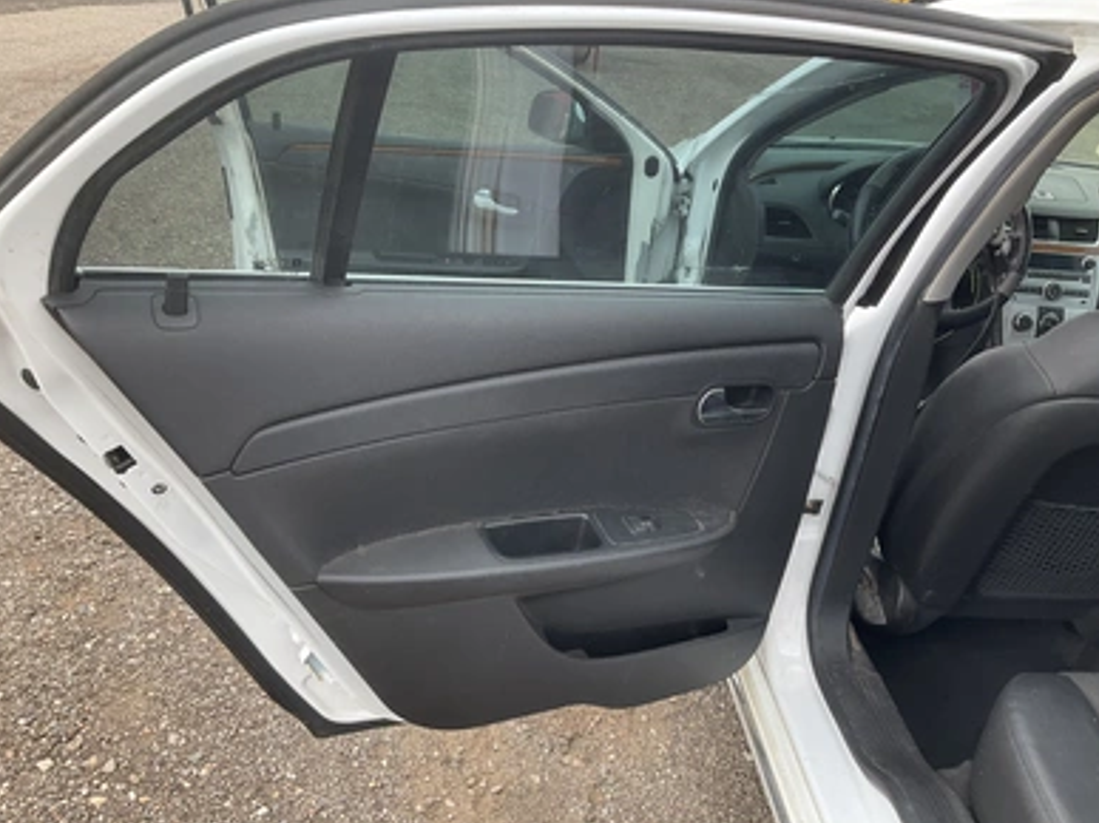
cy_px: 406
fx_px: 952
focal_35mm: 30
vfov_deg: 46.8
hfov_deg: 60.0
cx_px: 551
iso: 20
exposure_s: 1/140
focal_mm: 3
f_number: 1.8
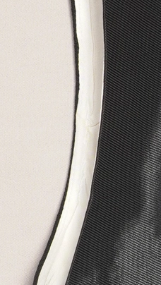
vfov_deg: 6.0
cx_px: 418
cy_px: 428
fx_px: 2710
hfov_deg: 3.4
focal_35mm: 358
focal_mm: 32
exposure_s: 1/20
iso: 400
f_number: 8
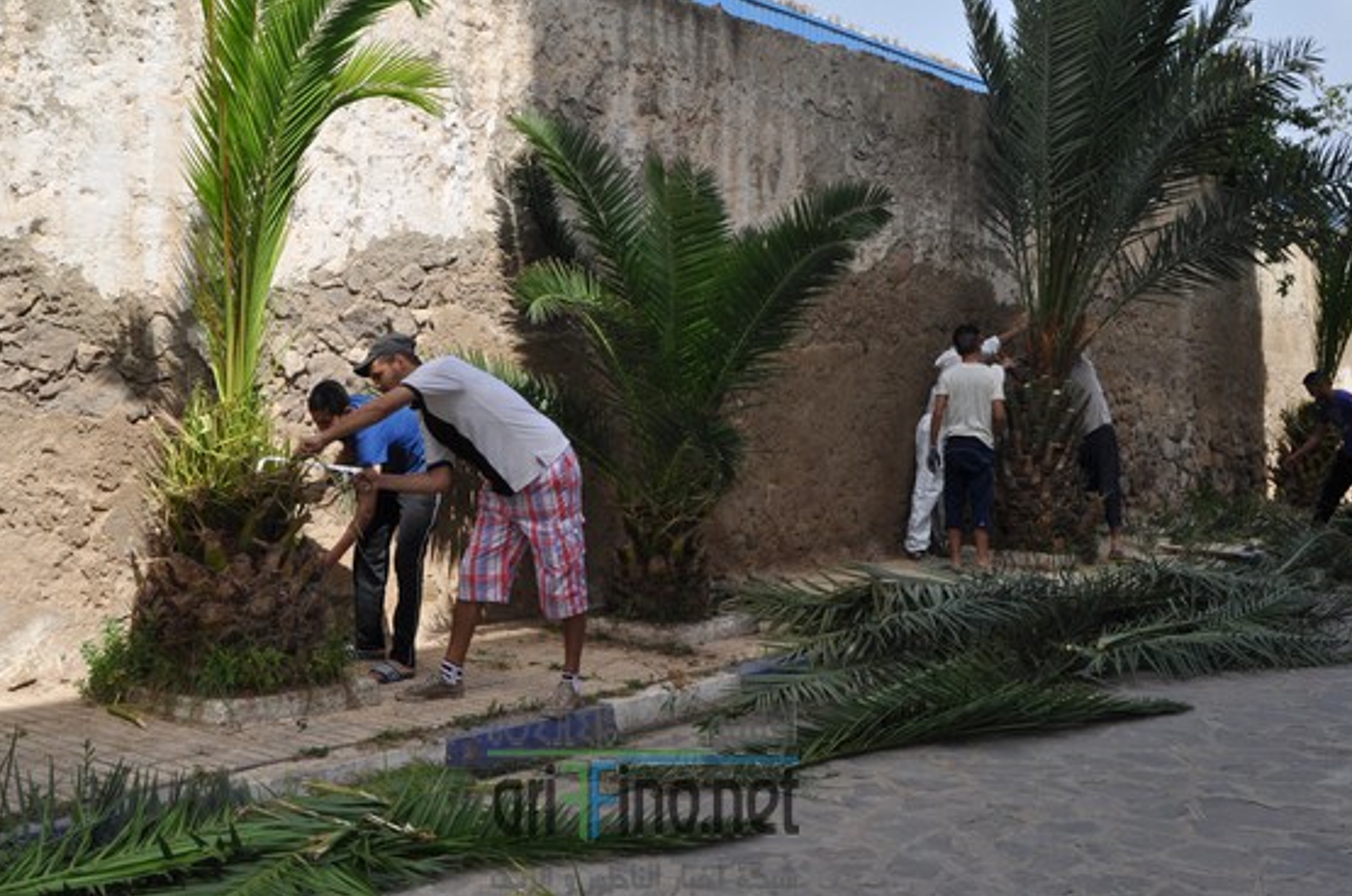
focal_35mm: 45
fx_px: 1687
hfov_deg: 43.7
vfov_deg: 29.7
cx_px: 643
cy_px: 381
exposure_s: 1/200
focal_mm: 26
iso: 200
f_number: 11
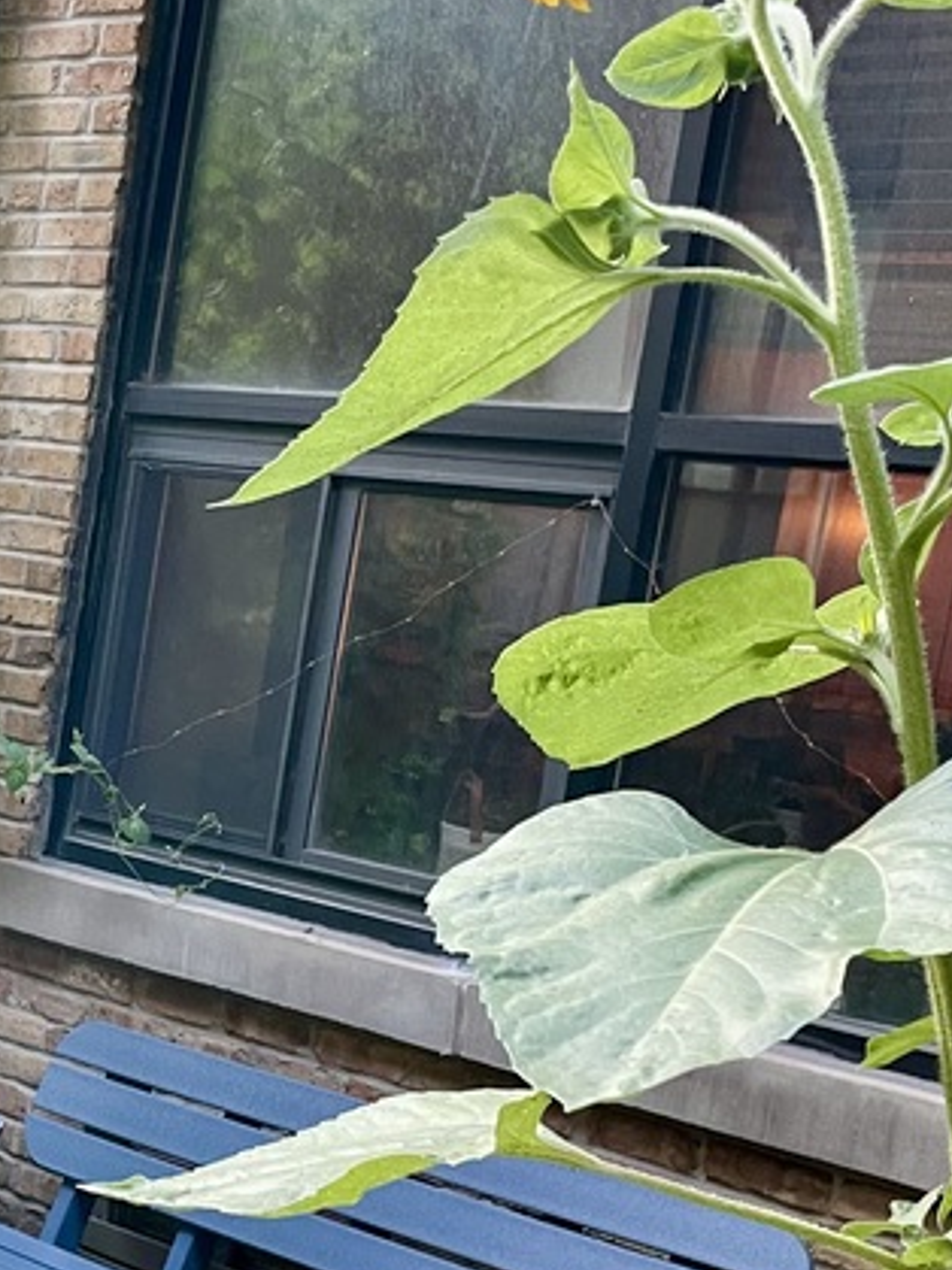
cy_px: 885
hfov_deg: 21.4
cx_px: 100
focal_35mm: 67
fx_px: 2458
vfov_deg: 28.7
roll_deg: -7.9
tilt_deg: -5.3
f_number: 1.6
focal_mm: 4.2
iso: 250
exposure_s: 1/60
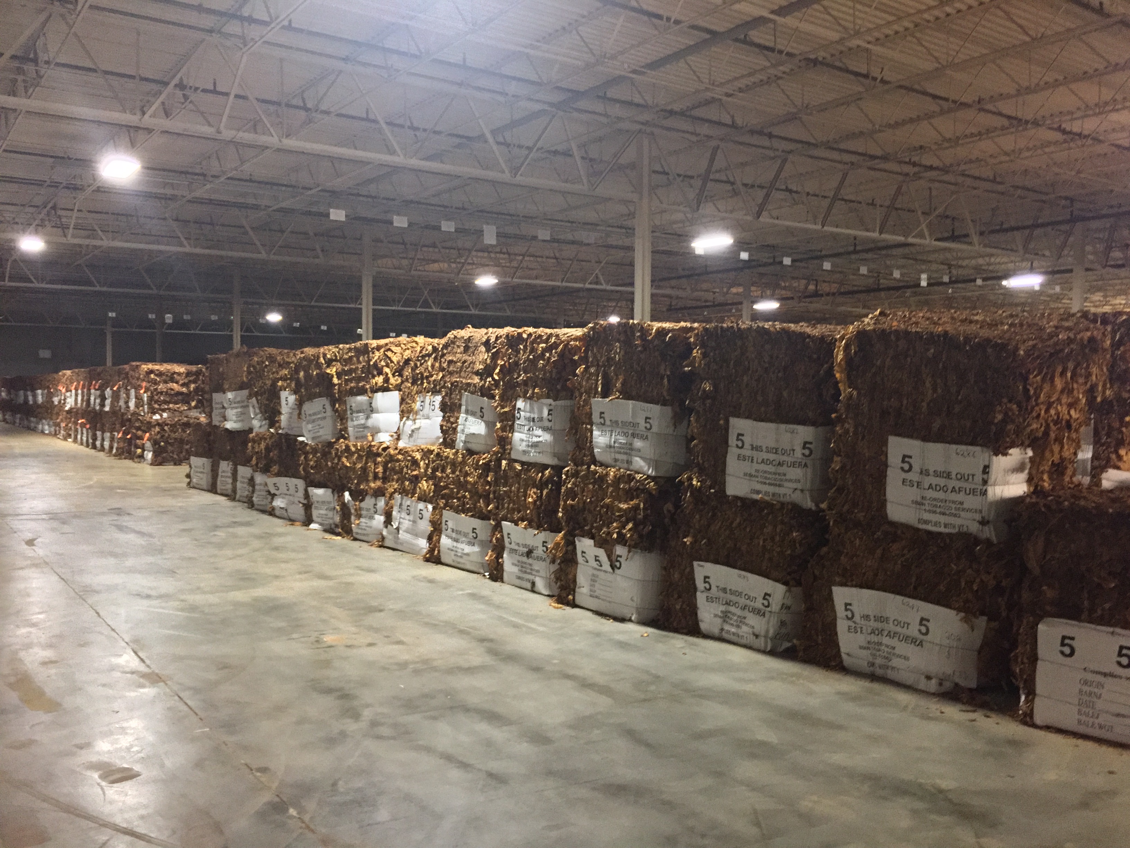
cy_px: 424
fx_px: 947
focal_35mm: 29
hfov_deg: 61.7
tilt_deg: -1.9
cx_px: 565
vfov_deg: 48.2
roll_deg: -0.5
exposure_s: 1/15
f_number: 2.2
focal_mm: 4.15
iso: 320
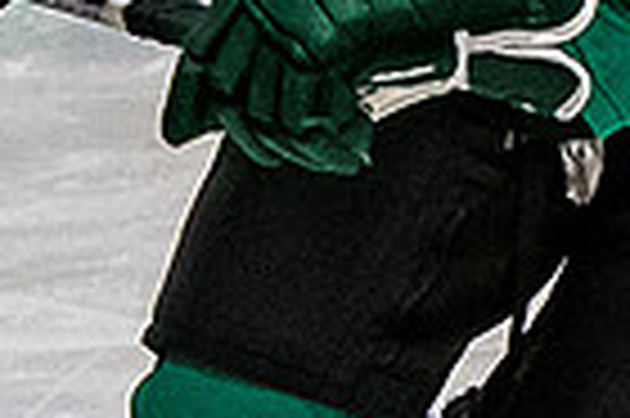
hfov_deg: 1.5
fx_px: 23894
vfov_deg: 1.0
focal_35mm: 1367
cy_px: -211
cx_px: 602
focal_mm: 92
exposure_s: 1/800
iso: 2500
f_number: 4
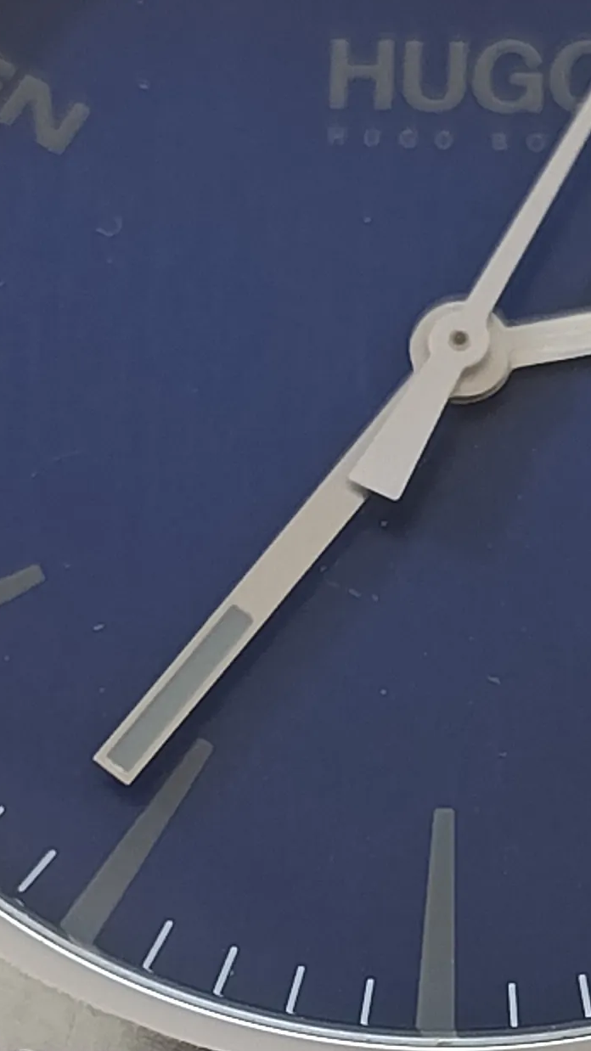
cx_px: 464
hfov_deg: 7.2
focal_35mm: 169
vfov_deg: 12.6
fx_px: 4710
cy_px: 981
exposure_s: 1/100
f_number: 1.7
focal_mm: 5.24
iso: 544
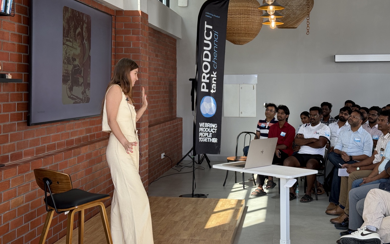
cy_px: 102
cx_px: 195
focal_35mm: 51
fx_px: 542
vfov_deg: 25.3
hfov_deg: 39.6
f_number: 1.78
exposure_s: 1/100
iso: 50
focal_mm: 6.76
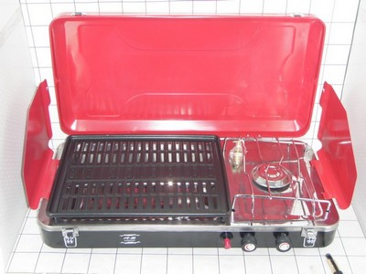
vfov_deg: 28.6
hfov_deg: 37.5
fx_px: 539
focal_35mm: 51
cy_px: 137
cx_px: 183
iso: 125
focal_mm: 9.13
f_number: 4
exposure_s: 1/40
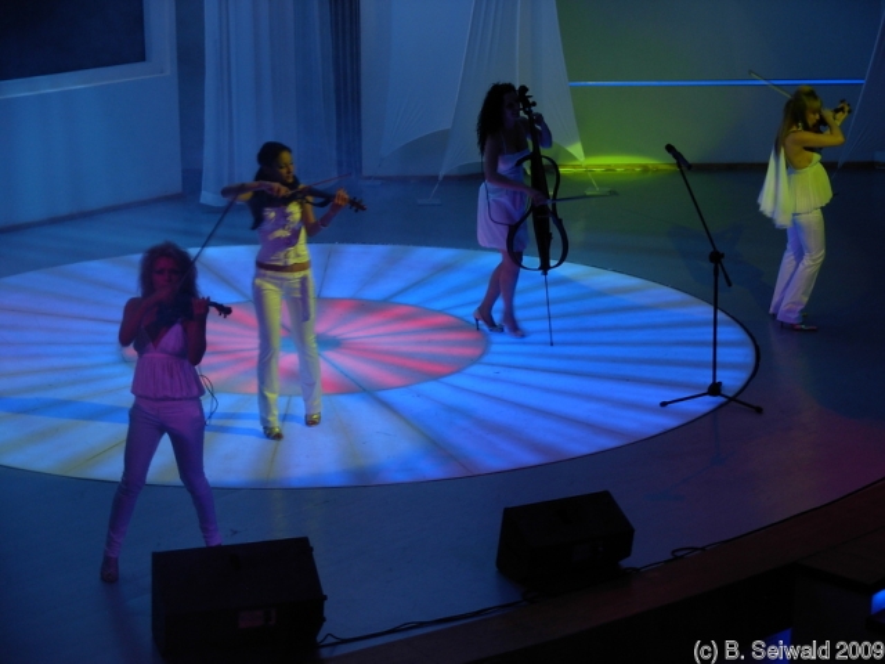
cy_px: 332
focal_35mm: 96
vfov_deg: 15.4
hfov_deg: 20.4
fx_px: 2454
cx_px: 442
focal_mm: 15.9
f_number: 3.9
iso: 79
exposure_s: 1/13.4
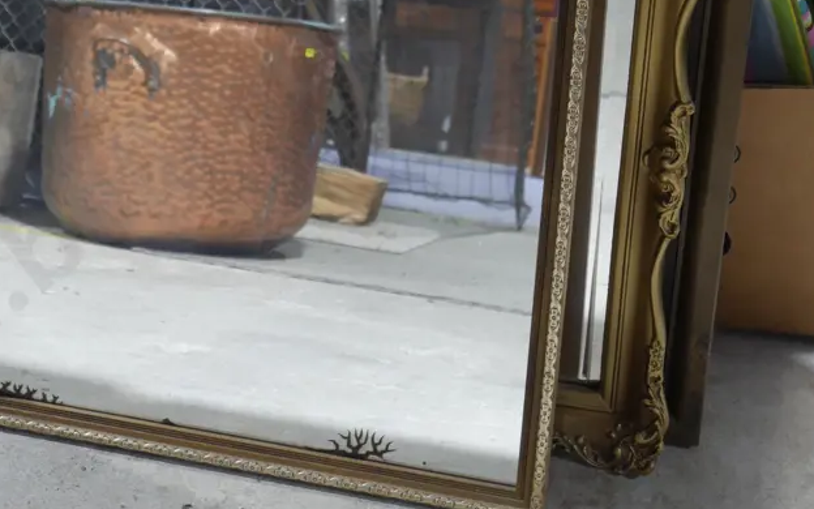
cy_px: 54
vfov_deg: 16.1
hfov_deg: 25.8
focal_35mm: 80
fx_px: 1775
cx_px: 310
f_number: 5.1
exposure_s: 1/60
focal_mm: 23
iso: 1000
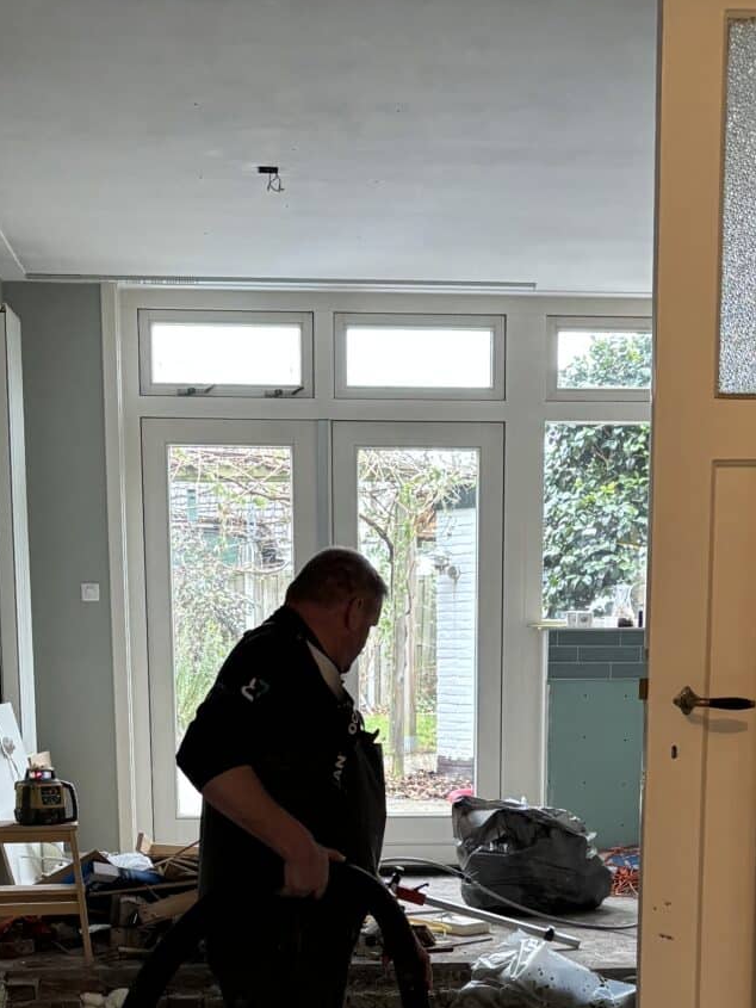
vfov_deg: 29.1
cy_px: 961
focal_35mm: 63
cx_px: 414
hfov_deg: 23.3
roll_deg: -0.9
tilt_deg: -8.6
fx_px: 1834
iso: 160
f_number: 1.6
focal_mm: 5.96
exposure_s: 1/50
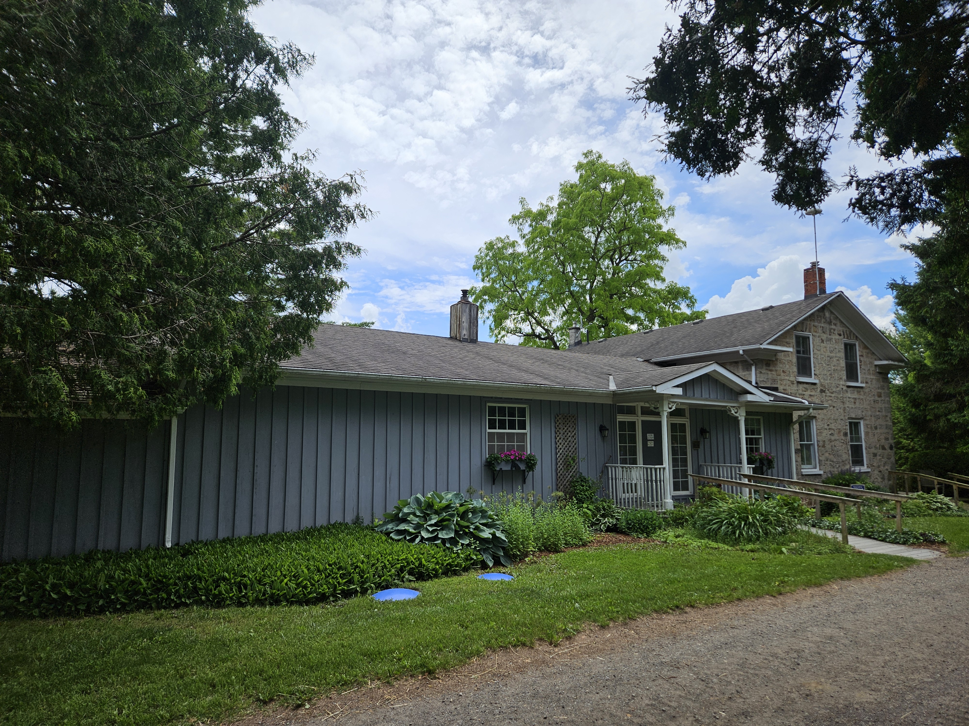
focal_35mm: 23
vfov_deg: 58.9
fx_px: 644
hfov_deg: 73.9
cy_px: 363
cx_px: 484
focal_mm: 5.4
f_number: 1.8
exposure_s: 1/2134
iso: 25
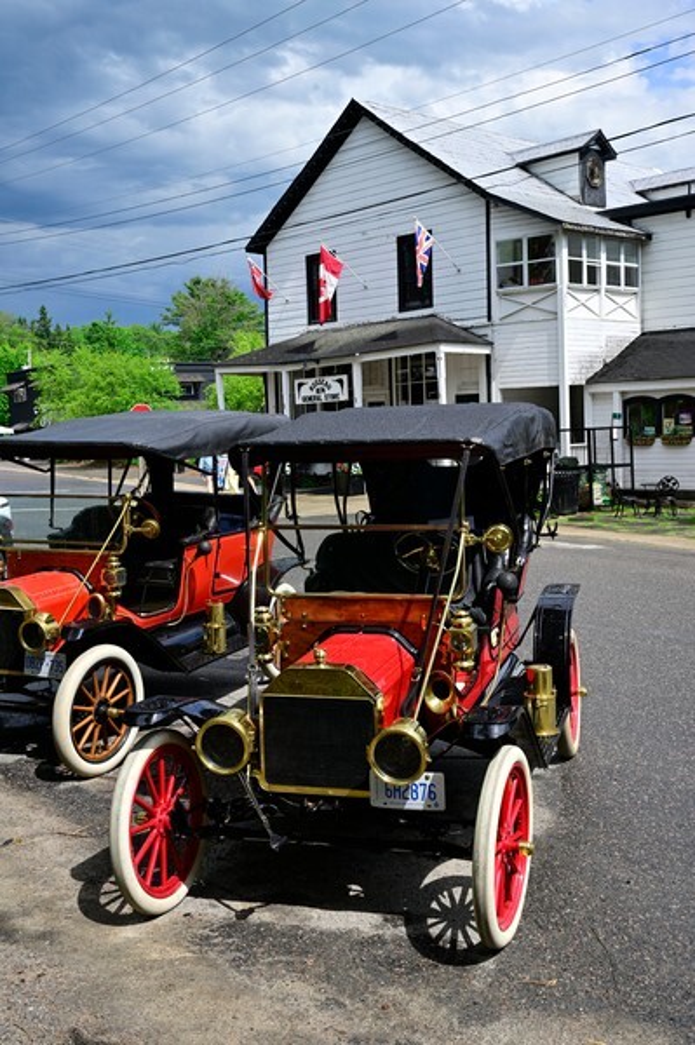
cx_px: 348
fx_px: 1131
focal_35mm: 39
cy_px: 522
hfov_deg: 34.2
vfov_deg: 49.6
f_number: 9
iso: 100
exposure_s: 1/250
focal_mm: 39
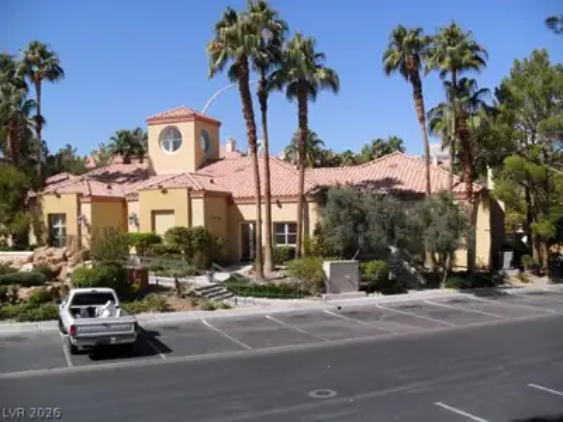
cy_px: 211
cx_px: 282
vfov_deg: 40.7
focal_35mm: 35
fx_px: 569
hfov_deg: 52.6
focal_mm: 6.3
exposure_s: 1/250
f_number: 7.6
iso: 80
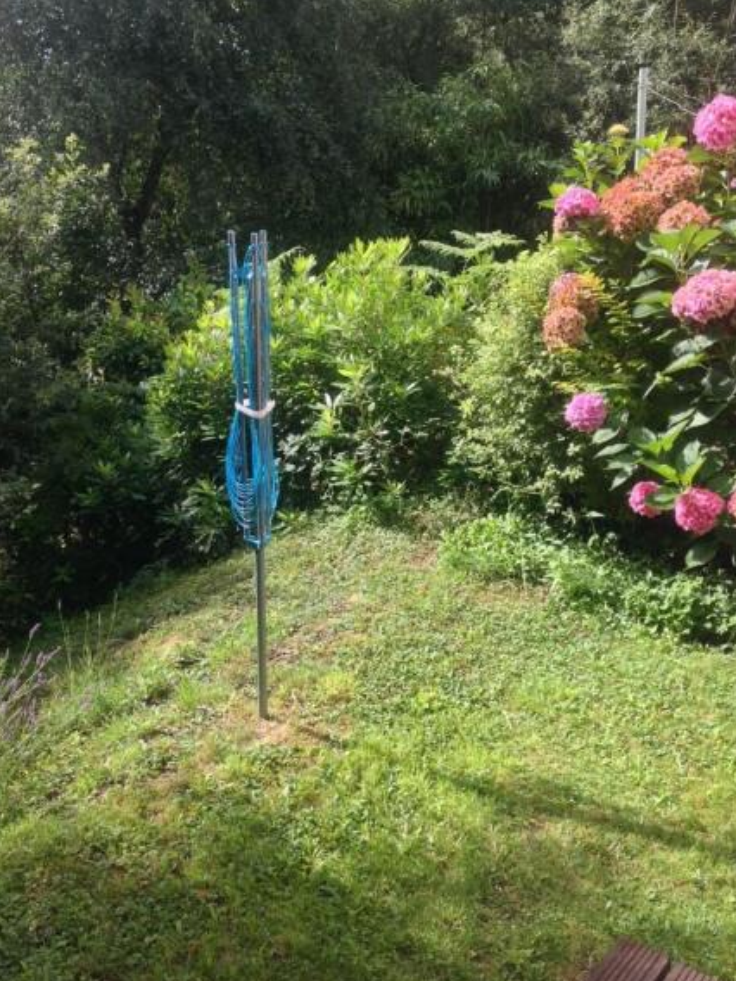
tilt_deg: -16.2
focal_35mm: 36
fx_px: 1021
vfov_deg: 51.4
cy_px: 500
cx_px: 372
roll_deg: -1.4
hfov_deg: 39.7
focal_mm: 4.28
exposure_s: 1/458
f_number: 2.4
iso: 50
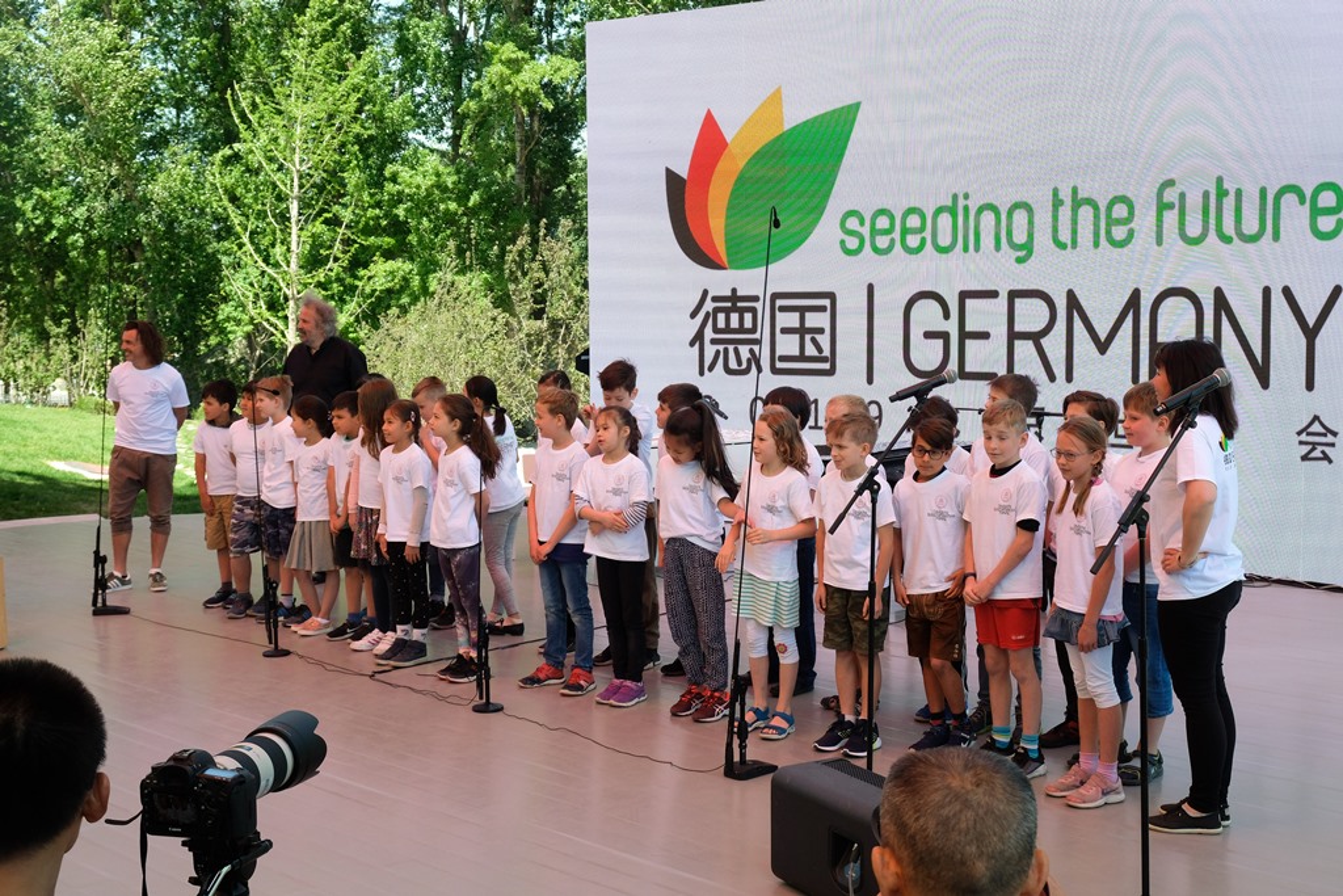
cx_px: 672
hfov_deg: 43.6
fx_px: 1679
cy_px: 448
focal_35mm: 45
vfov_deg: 29.9
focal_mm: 30.2
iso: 800
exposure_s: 1/400
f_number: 9
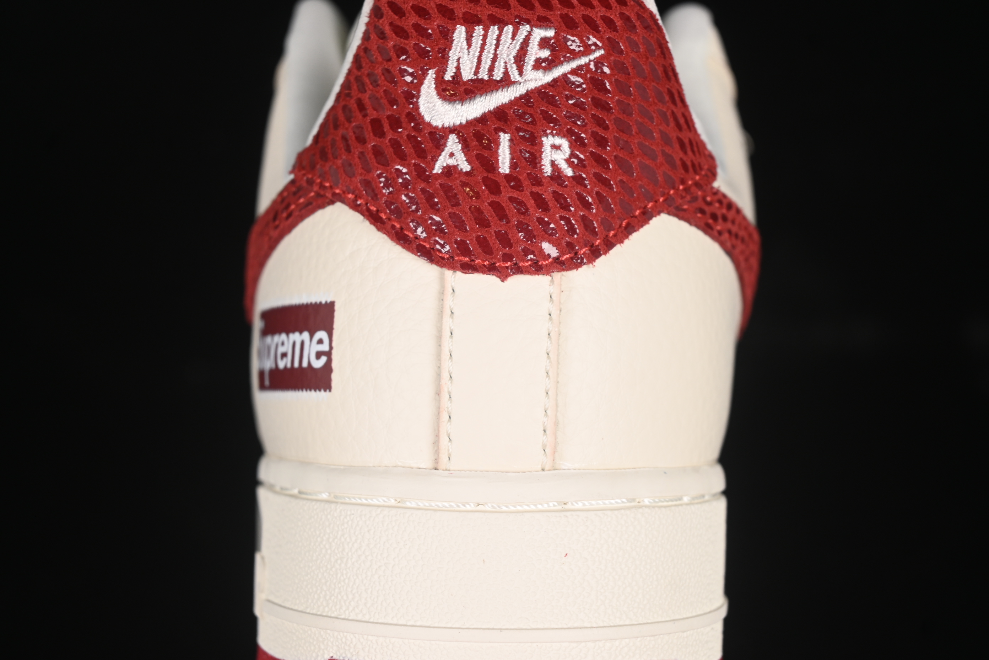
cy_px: 330
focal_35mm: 75
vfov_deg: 18.2
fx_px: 2060
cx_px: 494
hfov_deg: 27.0
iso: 160
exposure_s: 1/80
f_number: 7.1
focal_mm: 50
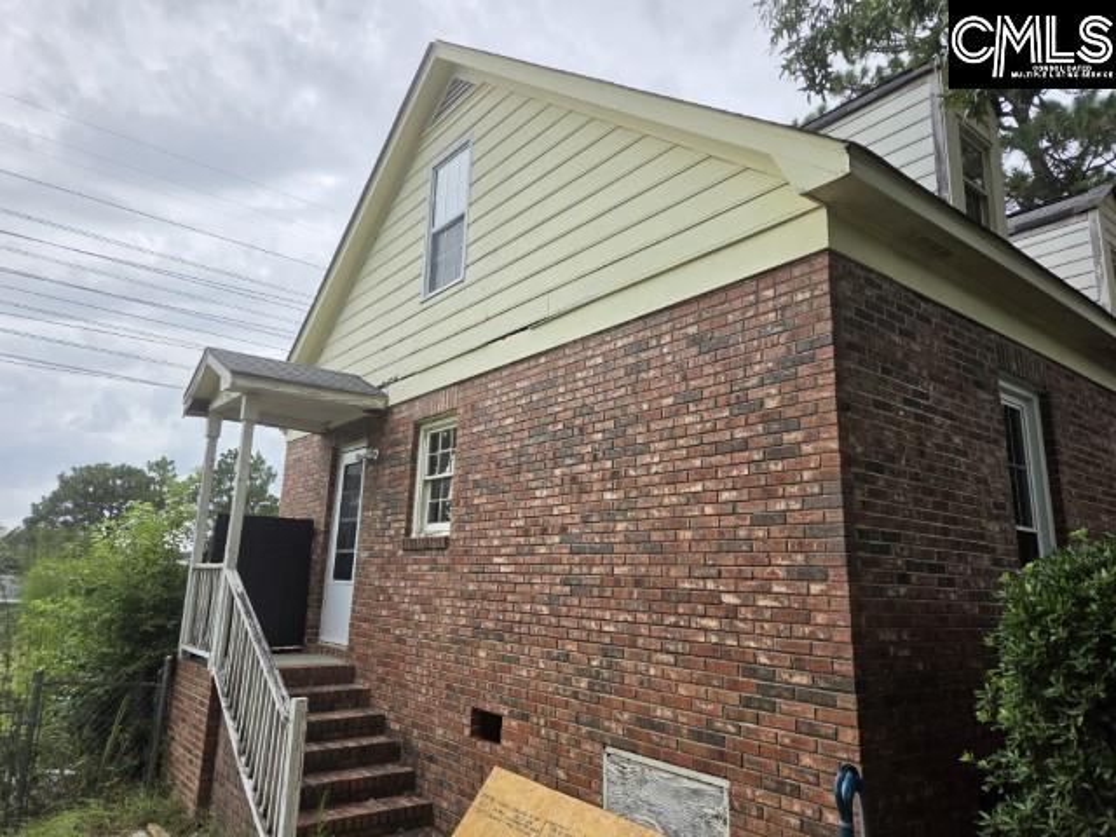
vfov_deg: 58.9
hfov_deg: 73.9
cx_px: 558
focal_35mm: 23
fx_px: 742
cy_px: 418
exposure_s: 1/3100
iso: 80
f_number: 1.8
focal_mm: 5.4
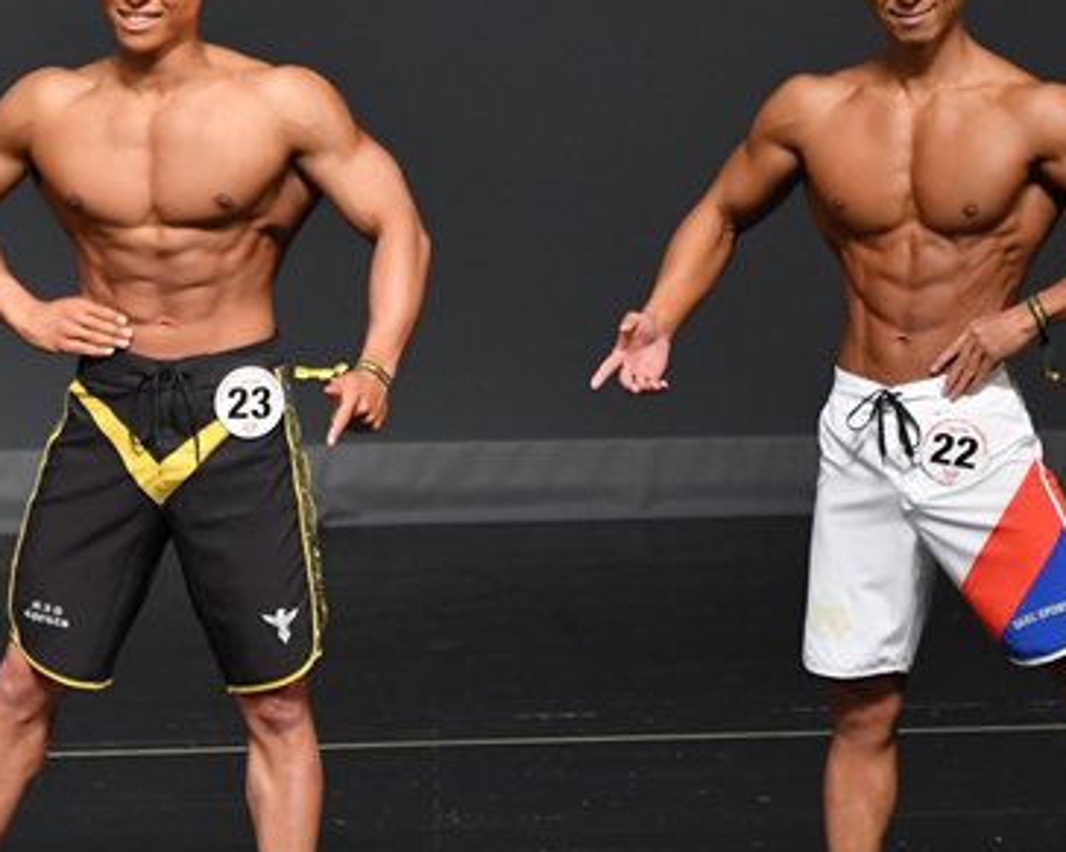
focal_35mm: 629
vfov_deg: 2.5
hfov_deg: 3.1
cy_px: 468
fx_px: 19839
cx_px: 546
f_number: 5.6
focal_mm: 210
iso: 2500
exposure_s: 1/400
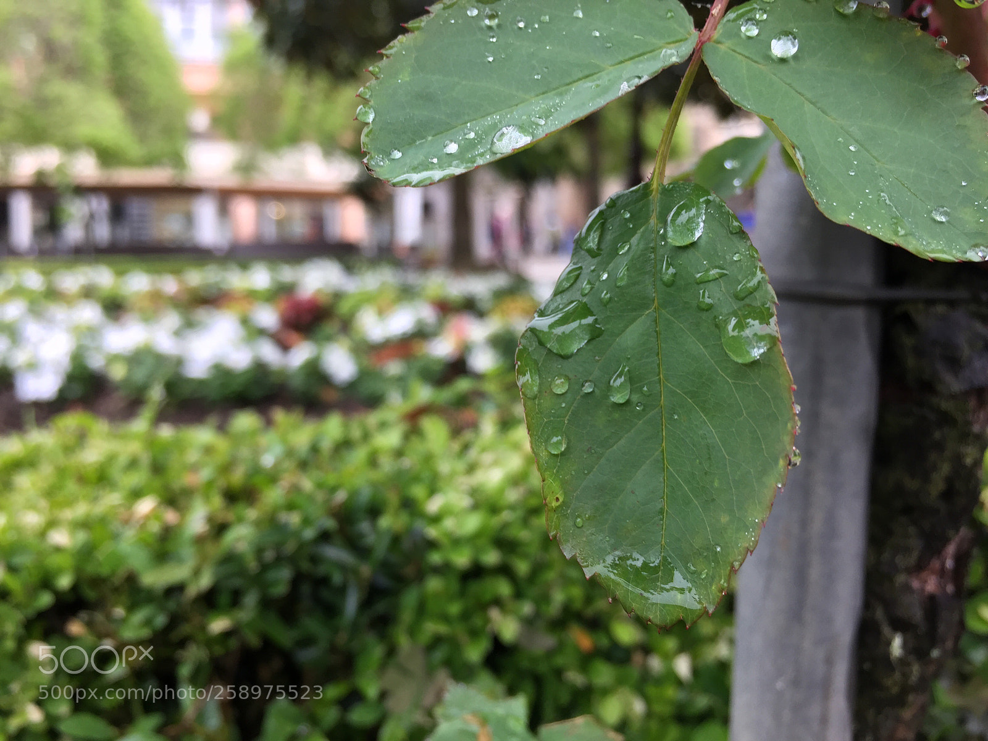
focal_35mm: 29
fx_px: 828
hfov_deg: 61.7
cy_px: 370
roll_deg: -1.9
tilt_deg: -7.2
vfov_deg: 48.2
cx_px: 494
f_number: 2.2
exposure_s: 1/100
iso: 40
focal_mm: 4.15
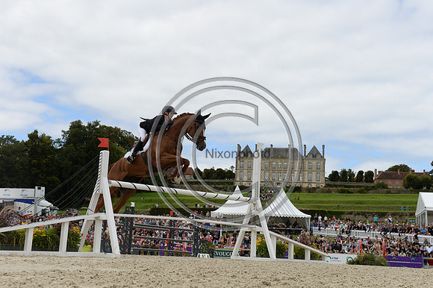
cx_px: 216
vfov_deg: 27.0
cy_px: 144
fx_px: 601
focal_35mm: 50
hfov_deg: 39.6
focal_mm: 50
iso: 1250
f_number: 9
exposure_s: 1/3200
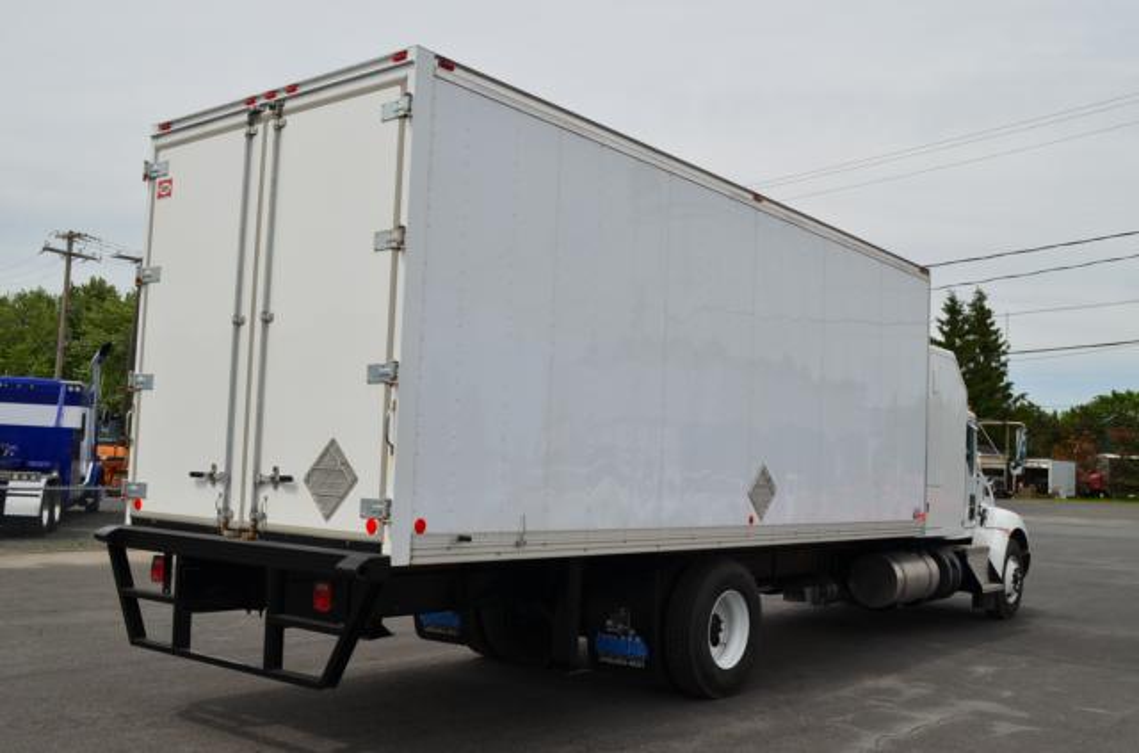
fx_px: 1136
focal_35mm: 36
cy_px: 376
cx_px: 570
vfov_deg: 36.7
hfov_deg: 53.3
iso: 200
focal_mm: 24
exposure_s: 1/320
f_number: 10
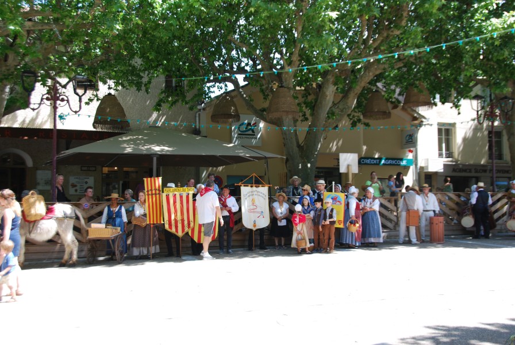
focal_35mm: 44
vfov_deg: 30.9
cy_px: 172
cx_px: 258
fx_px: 623
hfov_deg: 44.9
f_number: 5.6
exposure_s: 1/125
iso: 125
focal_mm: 29
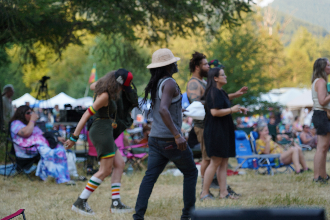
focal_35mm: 105
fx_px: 962
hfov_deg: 19.5
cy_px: 110
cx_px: 165
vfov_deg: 13.0
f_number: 4
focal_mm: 105
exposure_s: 1/125
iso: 160
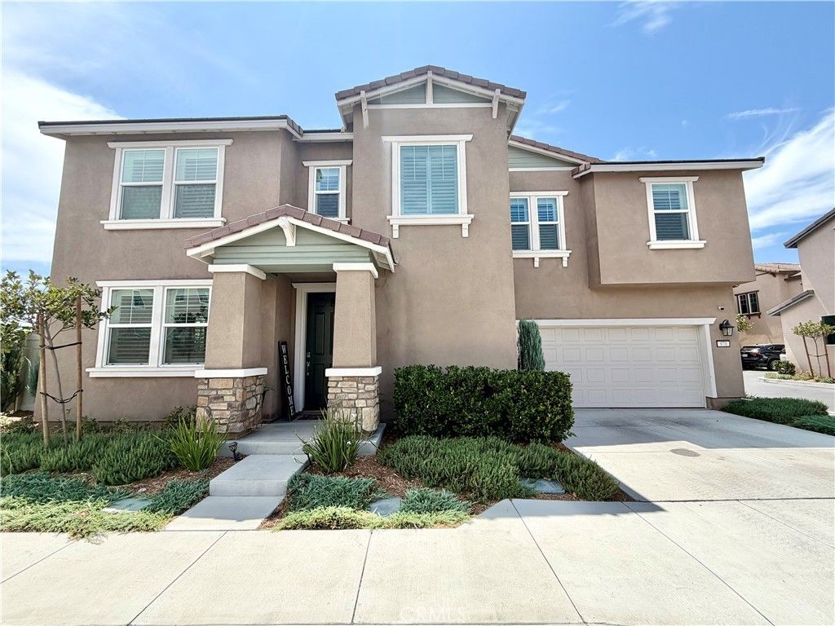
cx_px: 418
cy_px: 313
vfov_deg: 85.7
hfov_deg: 102.1
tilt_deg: +7.2
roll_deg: +1.1
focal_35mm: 14
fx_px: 338
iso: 20
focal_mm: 2.22
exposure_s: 1/770
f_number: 2.2
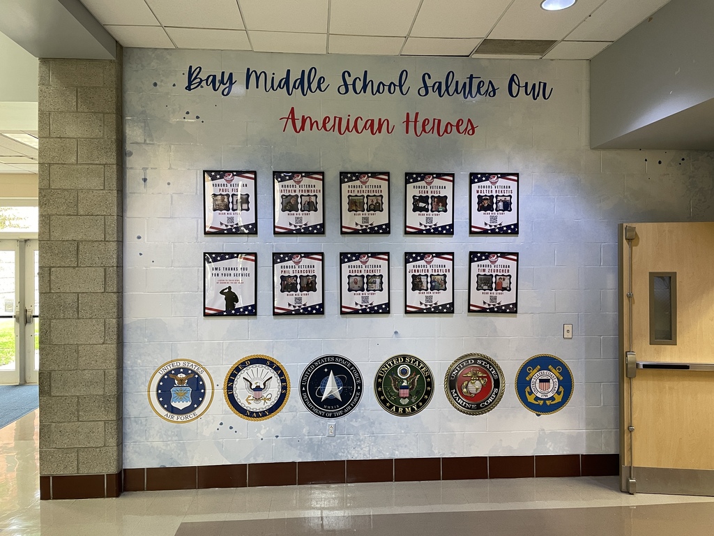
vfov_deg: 53.1
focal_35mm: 26
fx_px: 536
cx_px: 357
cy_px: 268
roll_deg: +0.1
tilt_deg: +0.4
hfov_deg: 67.3
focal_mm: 4.2
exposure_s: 1/60
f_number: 1.6
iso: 160
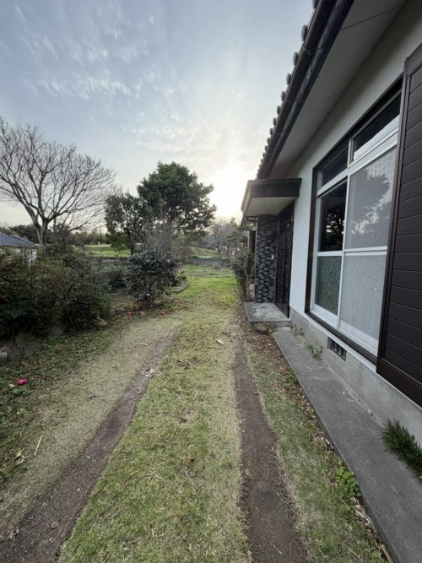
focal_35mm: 14
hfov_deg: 85.7
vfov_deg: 102.1
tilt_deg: -5.8
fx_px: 228
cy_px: 282
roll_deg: -2.1
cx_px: 211
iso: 64
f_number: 2.2
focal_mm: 2.22
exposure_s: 1/502
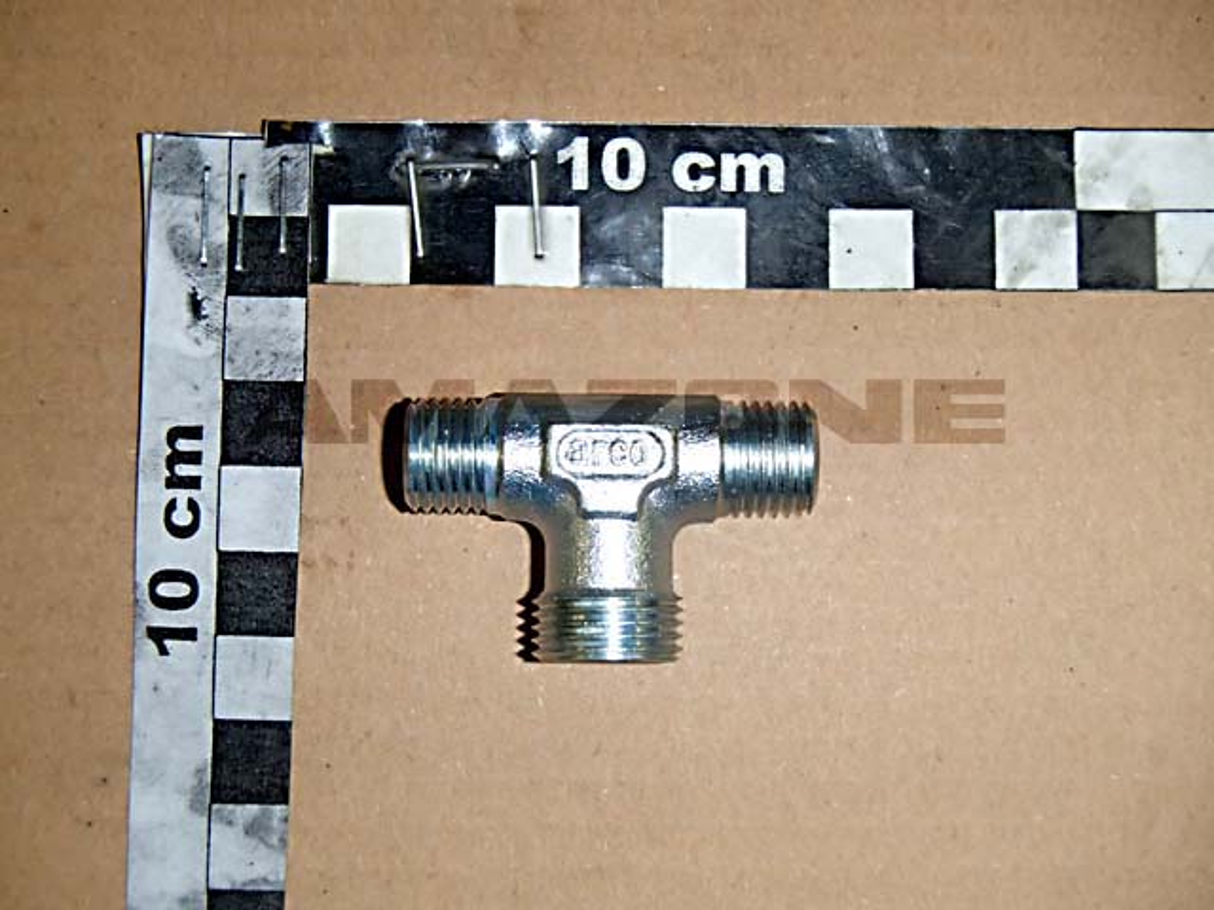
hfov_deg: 36.8
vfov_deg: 28.0
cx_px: 607
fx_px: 1824
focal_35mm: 52
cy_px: 455
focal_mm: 9.39
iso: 800
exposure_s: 1/500
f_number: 5
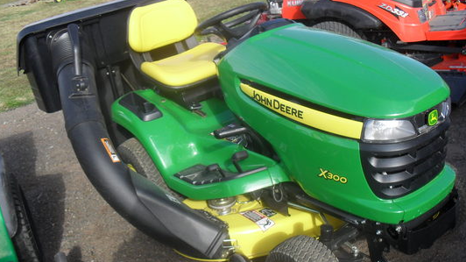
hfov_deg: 51.6
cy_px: 161
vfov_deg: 30.3
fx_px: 482
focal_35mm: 39
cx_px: 236
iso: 100
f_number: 3.2
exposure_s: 1/500
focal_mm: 6.3
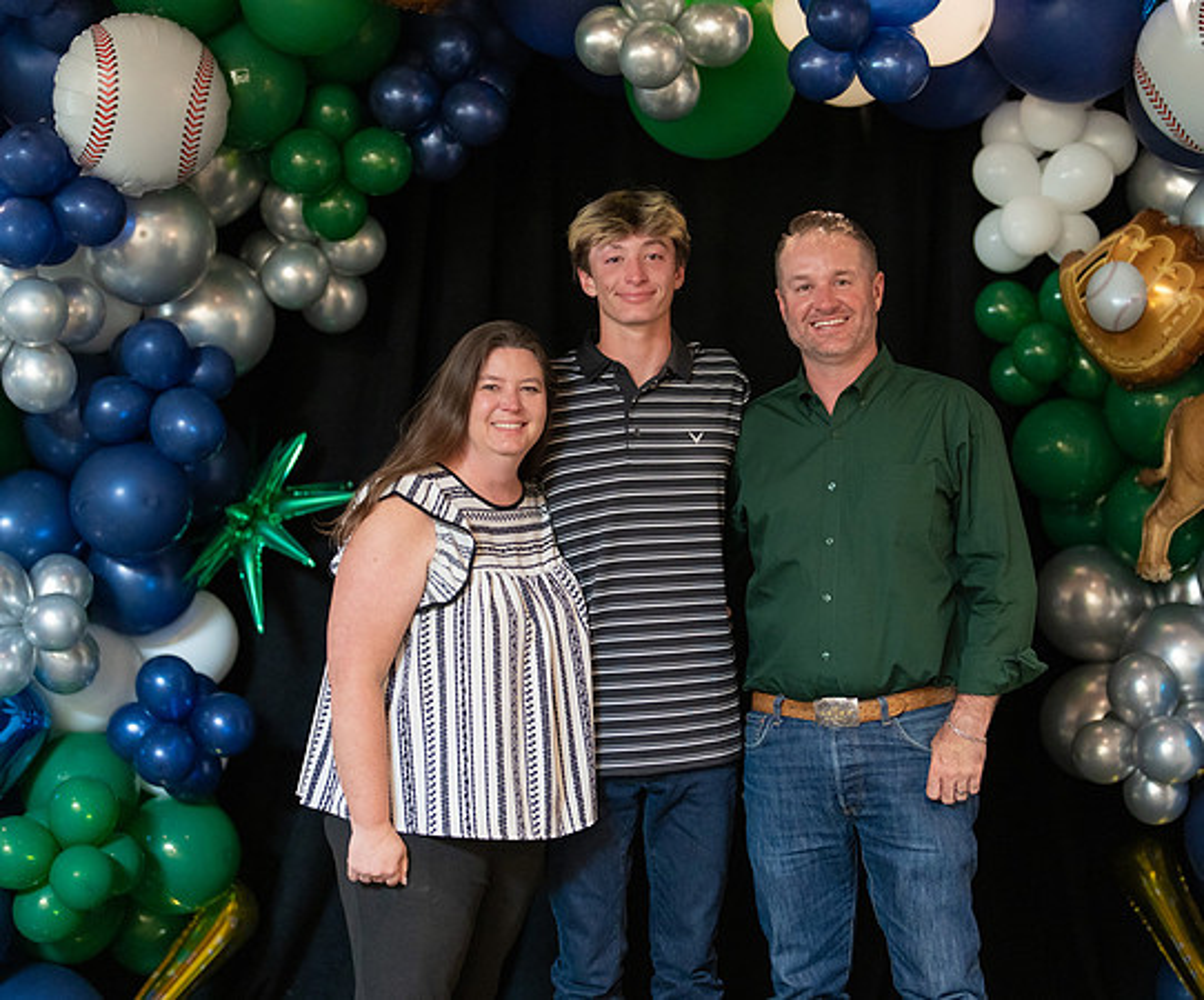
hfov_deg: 30.2
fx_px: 2234
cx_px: 633
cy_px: 512
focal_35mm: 62
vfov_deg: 25.2
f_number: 1.2
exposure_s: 1/320
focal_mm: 50
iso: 1600
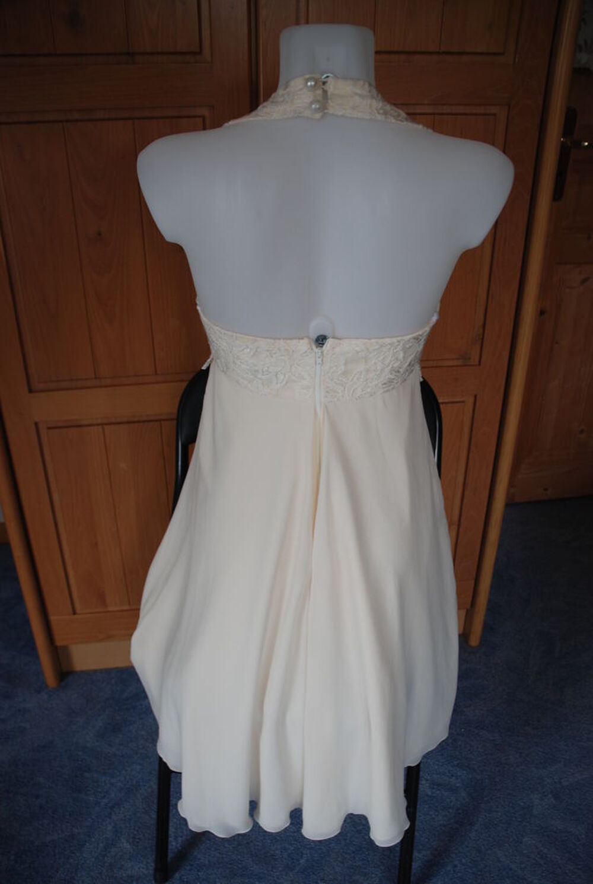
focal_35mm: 30
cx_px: 296
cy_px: 442
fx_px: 738
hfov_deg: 43.8
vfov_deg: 61.8
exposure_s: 1/80
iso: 200
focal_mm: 20
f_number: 4.5
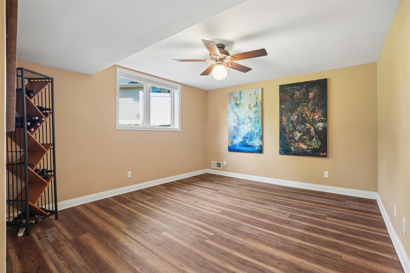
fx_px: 182
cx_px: 205
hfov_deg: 96.7
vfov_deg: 73.7
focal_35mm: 16
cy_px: 136
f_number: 10
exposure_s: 1/8
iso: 800
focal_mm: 16
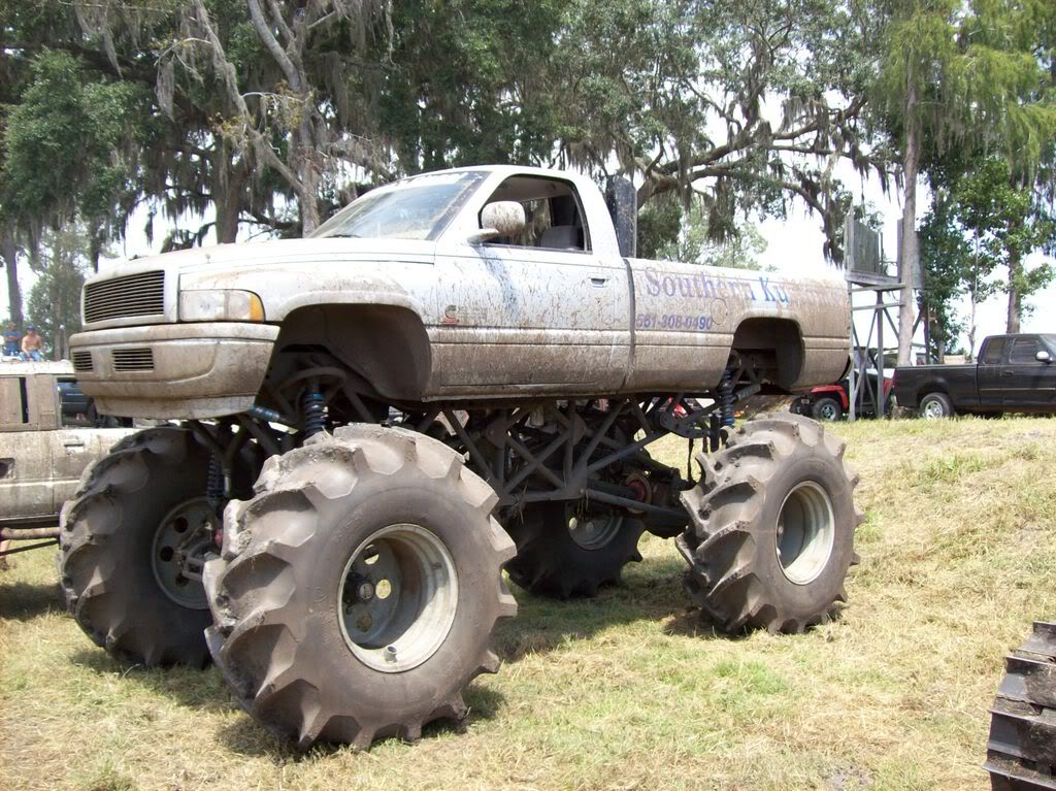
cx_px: 528
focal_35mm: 36
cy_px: 396
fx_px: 1098
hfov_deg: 51.4
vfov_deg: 39.6
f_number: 2.7
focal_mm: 6
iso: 80
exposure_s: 1/442
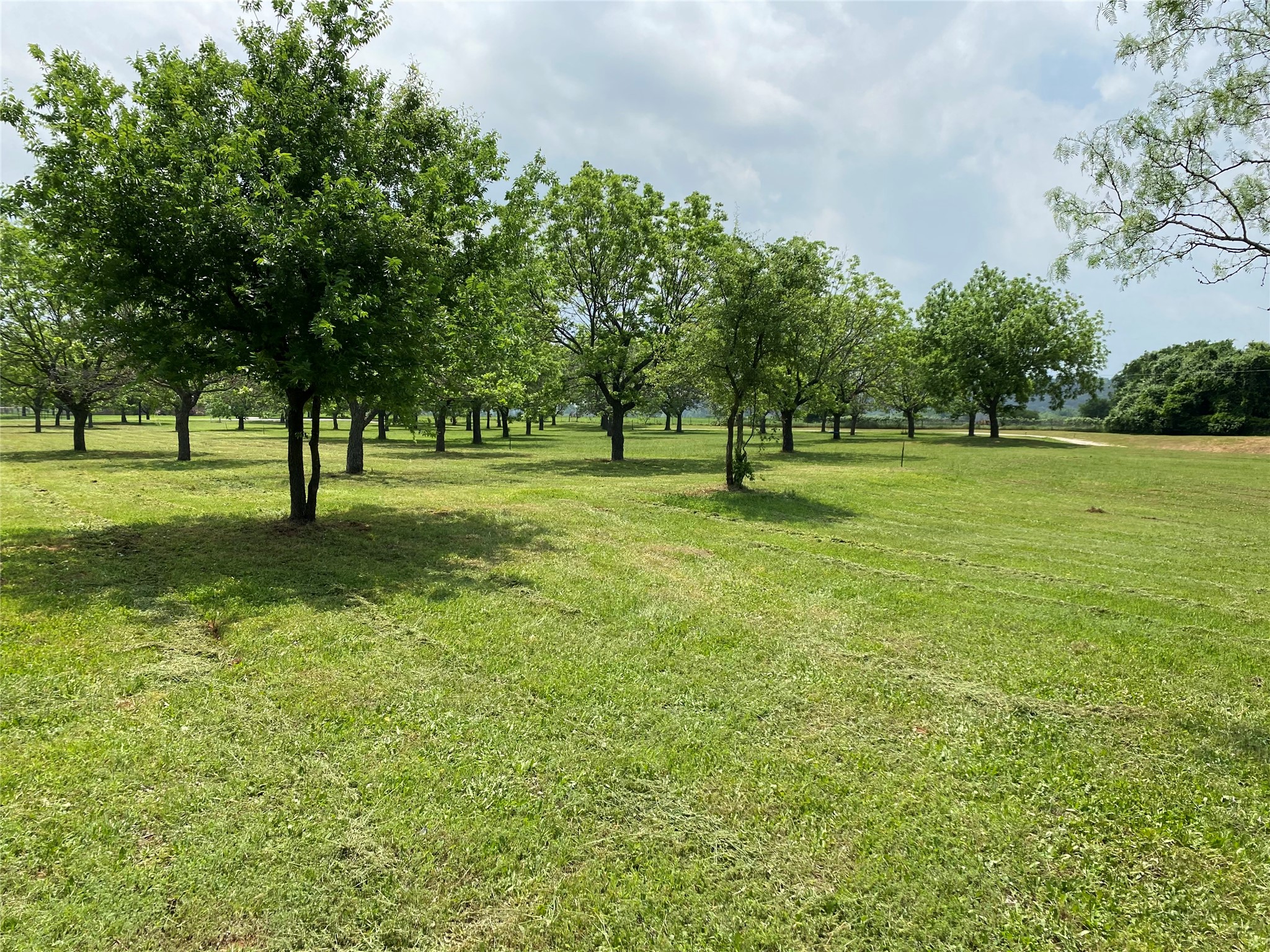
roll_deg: -1.6
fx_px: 954
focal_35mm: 26
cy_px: 476
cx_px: 635
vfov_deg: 53.1
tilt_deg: -2.7
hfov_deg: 67.3
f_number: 1.8
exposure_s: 1/3040
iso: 32
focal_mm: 4.25
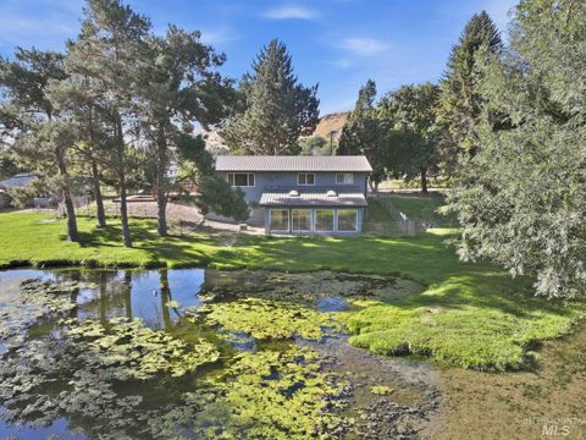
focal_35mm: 25
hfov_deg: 69.4
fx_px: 423
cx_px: 287
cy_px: 223
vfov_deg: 54.9
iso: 260
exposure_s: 1/1250
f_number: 2.8
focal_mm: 12.3
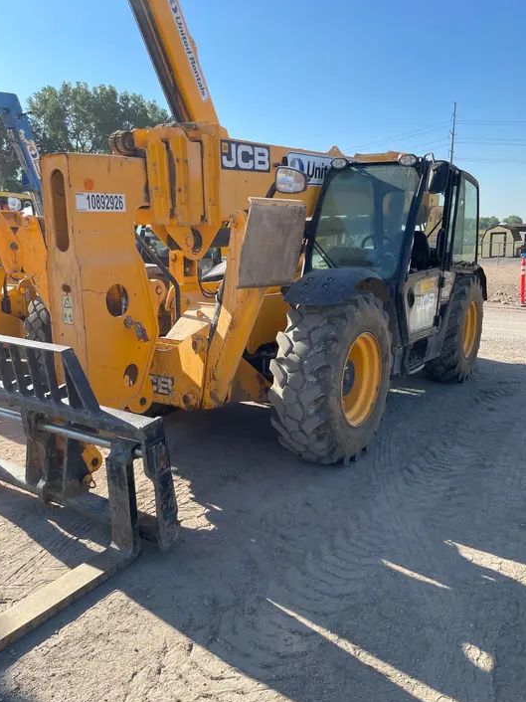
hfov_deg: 51.3
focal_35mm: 27
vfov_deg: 65.3
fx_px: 547
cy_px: 363
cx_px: 262
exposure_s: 1/1618
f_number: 1.6
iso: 32
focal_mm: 4.2
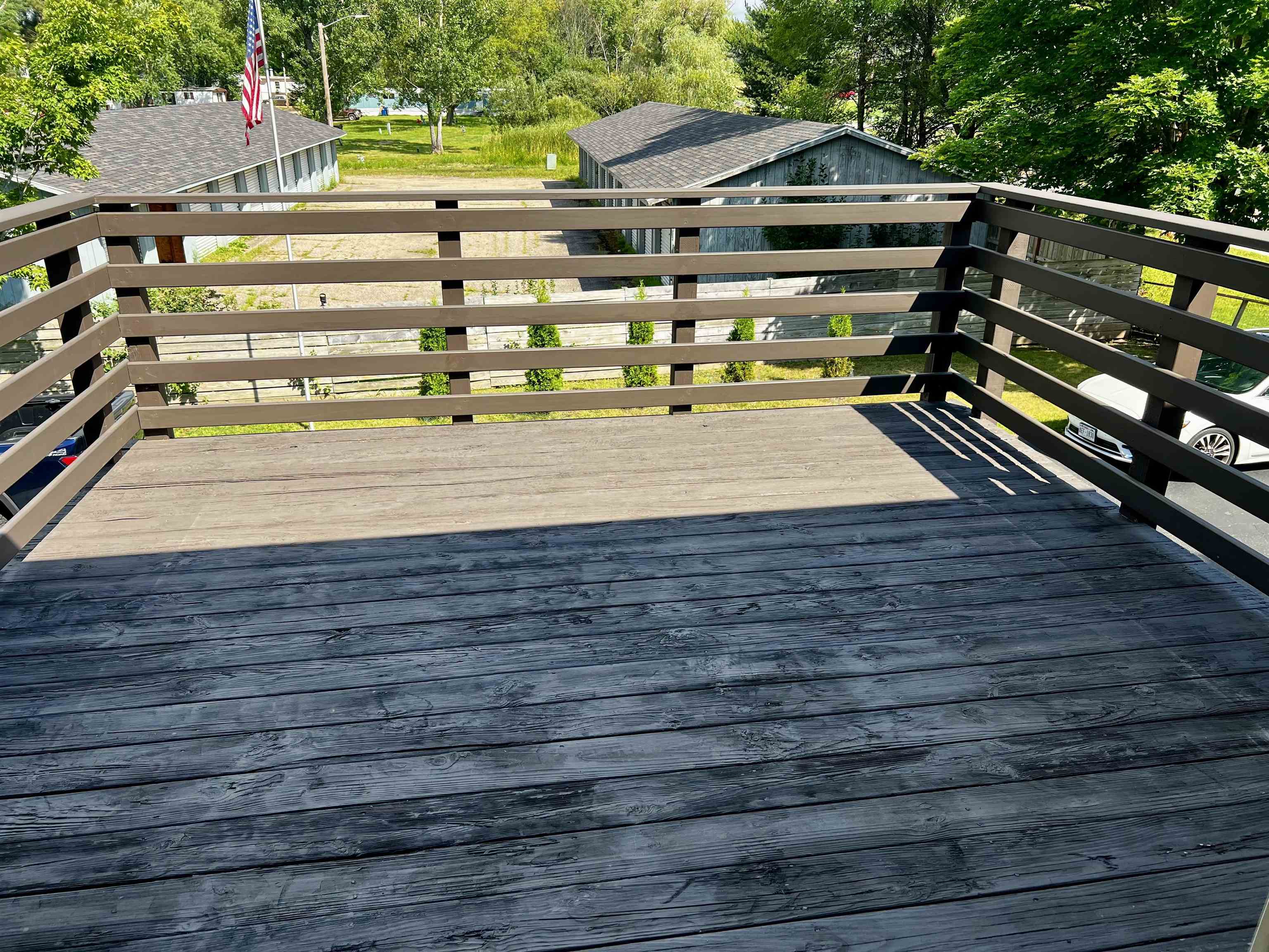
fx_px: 953
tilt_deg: -23.0
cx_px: 634
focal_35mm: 26
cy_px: 476
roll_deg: +0.1
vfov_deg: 53.1
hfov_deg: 67.3
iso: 50
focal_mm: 5.7
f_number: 1.5
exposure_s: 1/1377
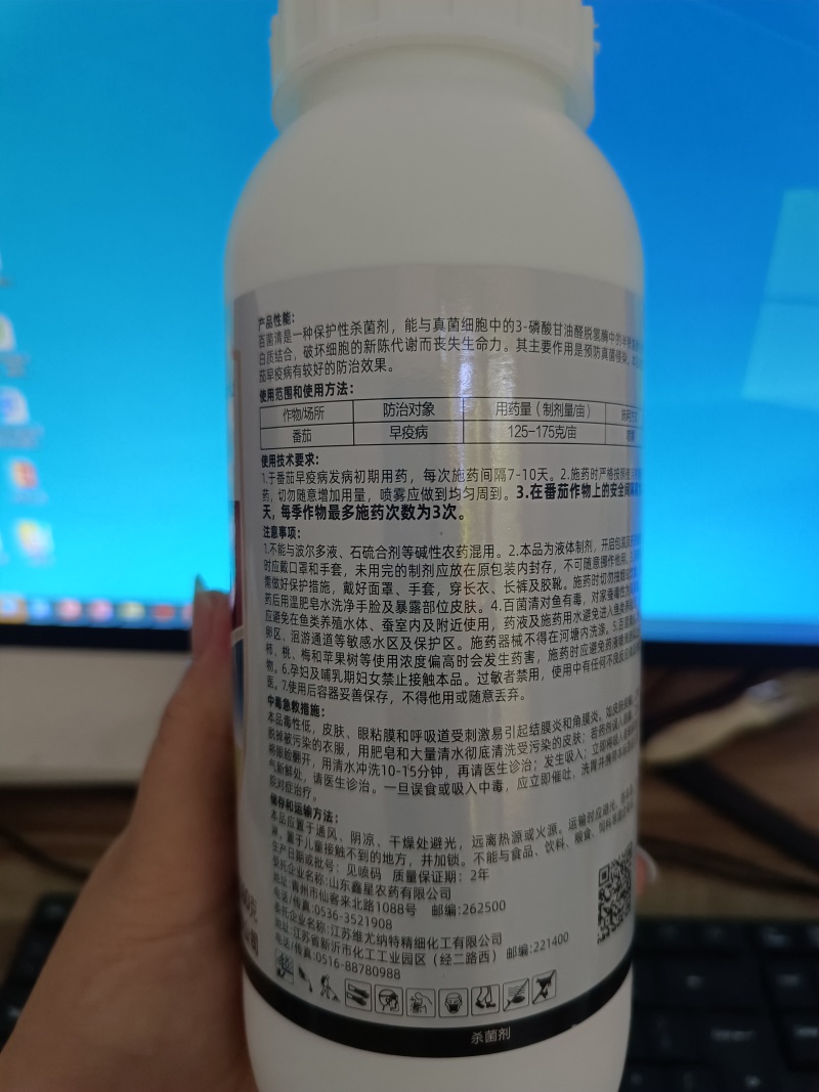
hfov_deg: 58.9
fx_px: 726
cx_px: 410
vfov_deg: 73.9
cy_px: 546
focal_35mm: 23
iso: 1220
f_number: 1.88
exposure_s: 1/50
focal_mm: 5.59
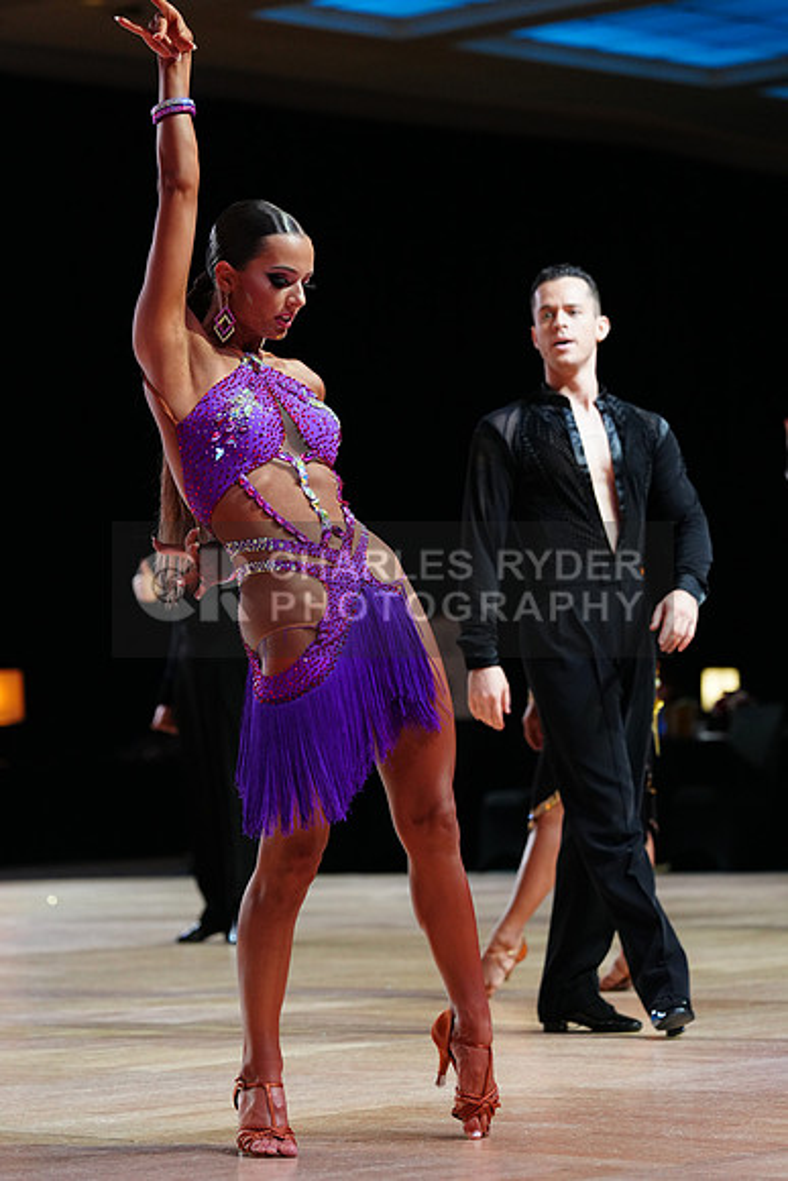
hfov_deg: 11.3
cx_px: 394
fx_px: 3970
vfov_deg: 16.9
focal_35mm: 121
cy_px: 590
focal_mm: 121
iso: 2500
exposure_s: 1/320
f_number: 4
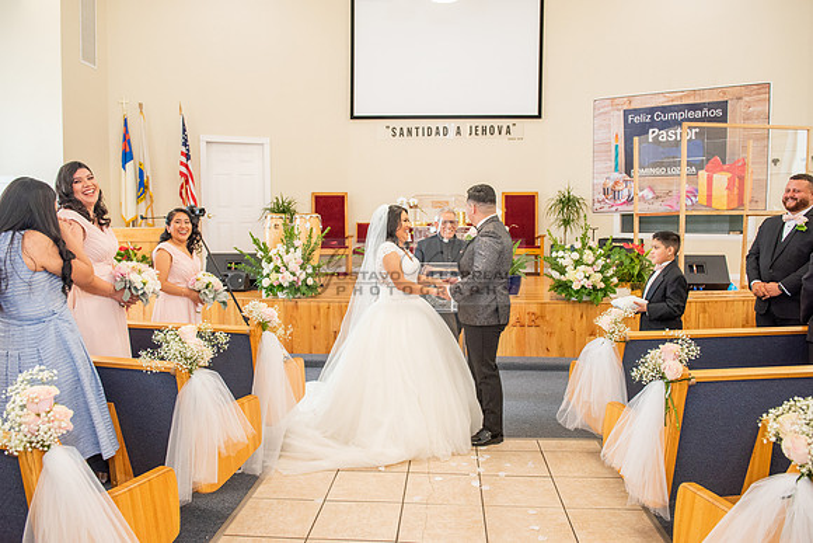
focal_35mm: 28
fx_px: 626
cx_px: 406
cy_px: 272
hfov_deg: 66.0
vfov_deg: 46.9
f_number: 5
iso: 1250
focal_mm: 27
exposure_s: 1/100
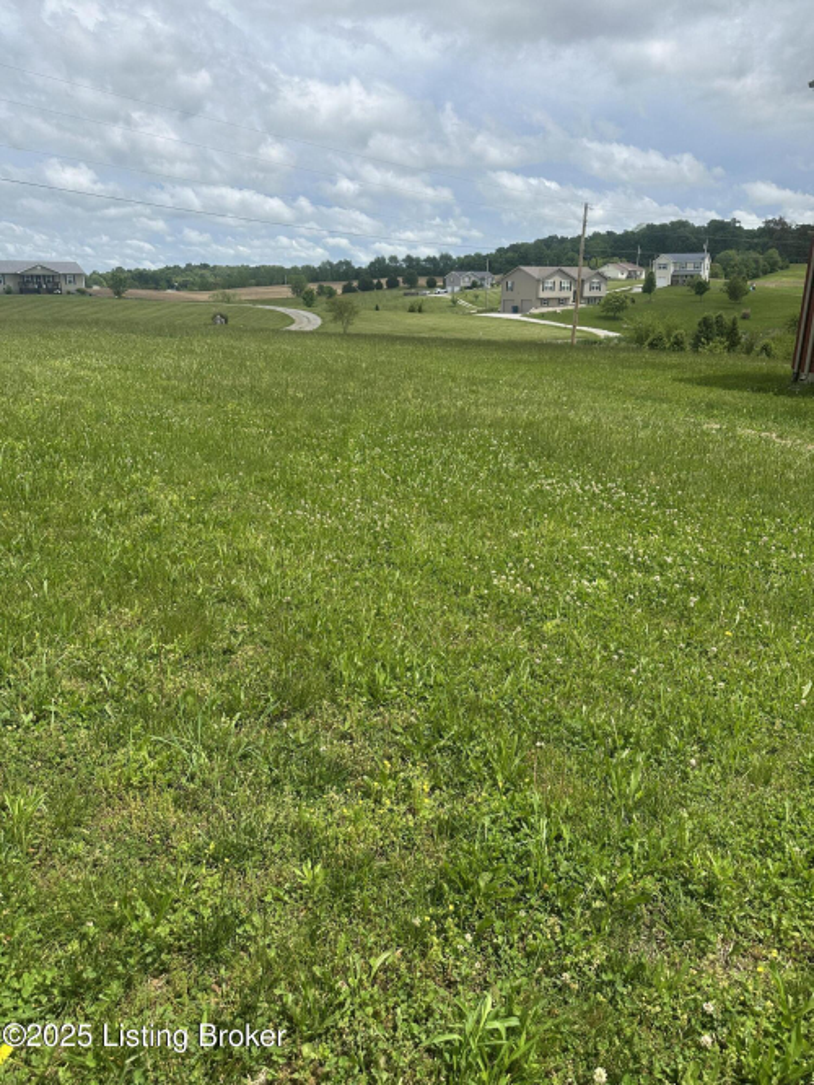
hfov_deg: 56.8
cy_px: 542
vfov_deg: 71.6
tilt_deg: -18.8
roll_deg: -2.4
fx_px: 753
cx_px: 407
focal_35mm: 24
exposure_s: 1/5263
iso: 80
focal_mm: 6.86
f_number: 1.78
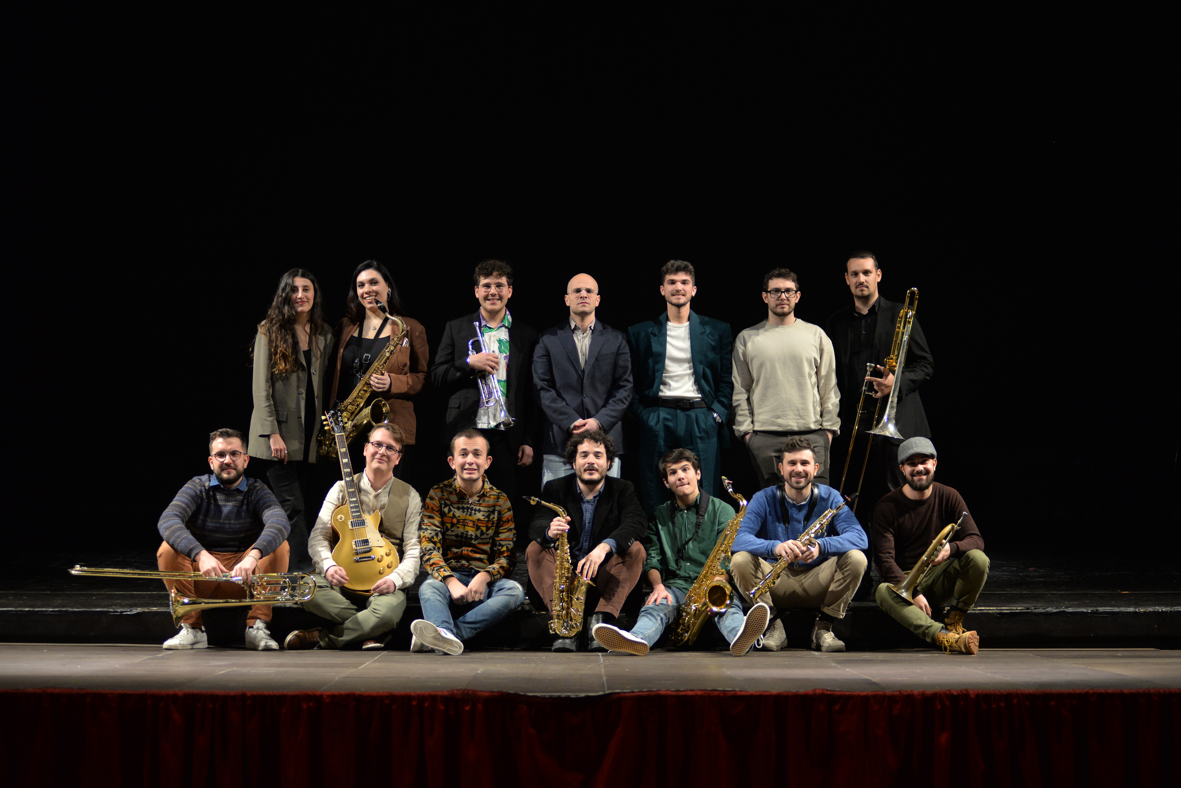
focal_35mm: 86
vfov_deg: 15.9
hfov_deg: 23.6
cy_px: 394
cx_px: 590
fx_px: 2822
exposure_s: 1/200
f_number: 2.8
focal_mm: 86
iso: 1600
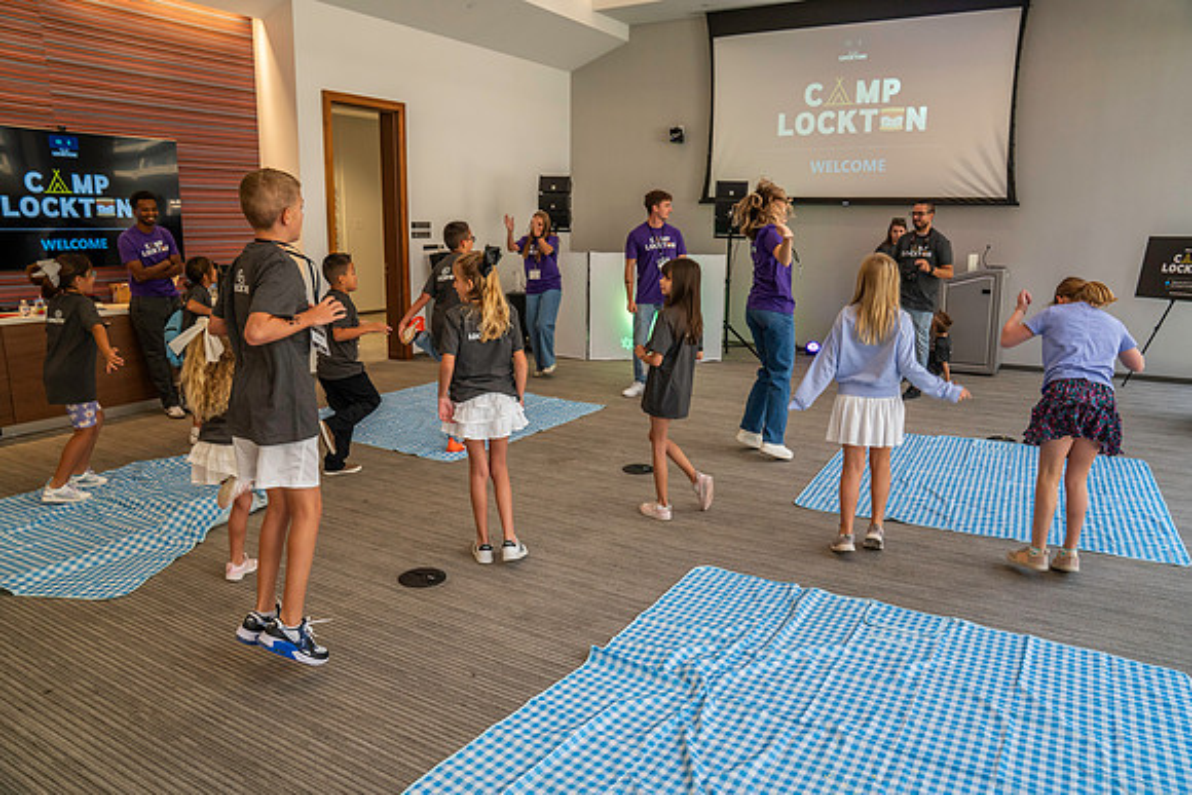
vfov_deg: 53.2
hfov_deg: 73.7
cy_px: 398
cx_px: 596
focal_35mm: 24
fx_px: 795
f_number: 4
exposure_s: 1/160
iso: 1600
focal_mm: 24
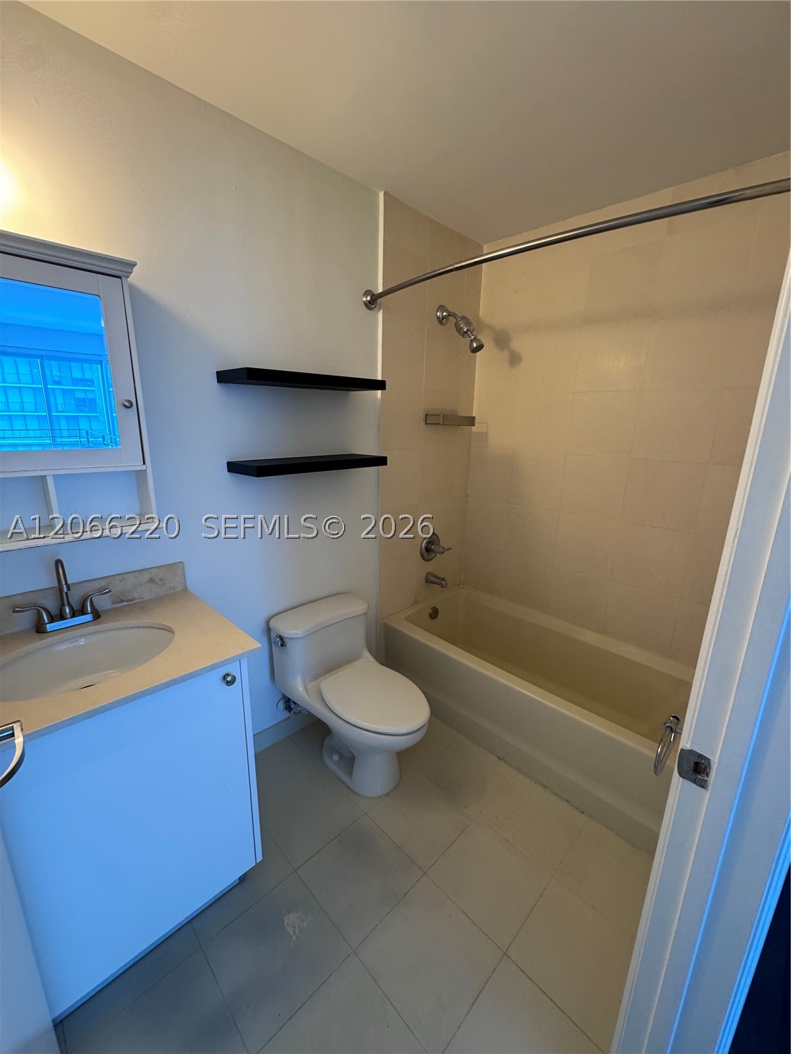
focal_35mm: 14
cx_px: 396
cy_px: 527
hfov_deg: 85.7
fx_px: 427
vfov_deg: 102.1
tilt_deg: -14.0
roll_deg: -1.3
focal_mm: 2.22
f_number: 2.2
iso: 250
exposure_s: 1/60
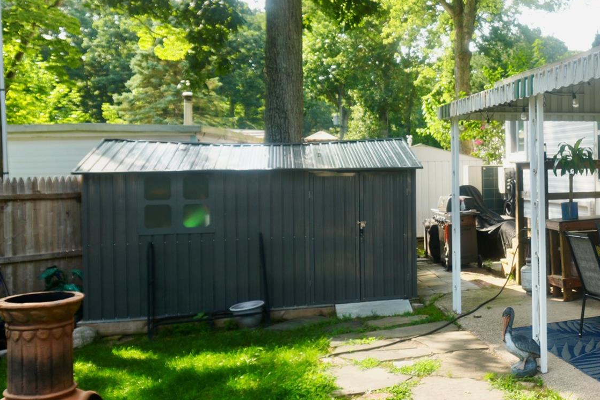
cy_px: 165
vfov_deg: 30.5
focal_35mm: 44
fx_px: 733
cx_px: 523
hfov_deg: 41.5
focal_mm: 16
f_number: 5
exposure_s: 1/125
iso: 100
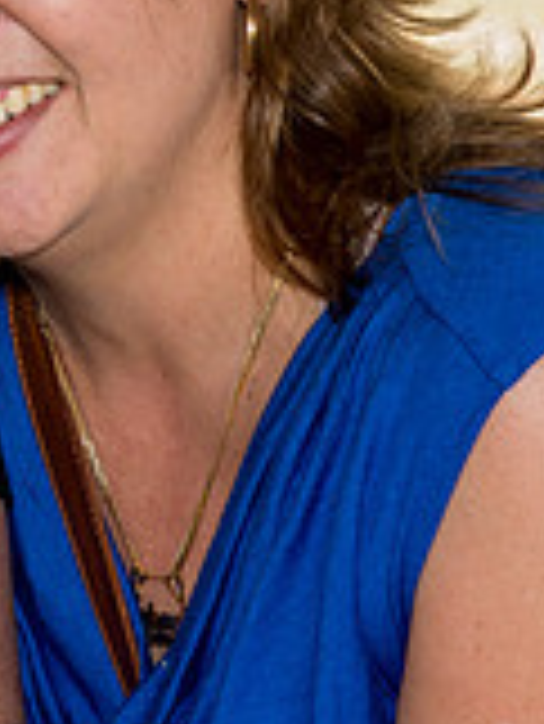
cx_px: -728
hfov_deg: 5.9
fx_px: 5085
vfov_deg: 8.1
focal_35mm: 243
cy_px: 20
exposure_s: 1/60
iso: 250
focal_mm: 70
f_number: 6.3
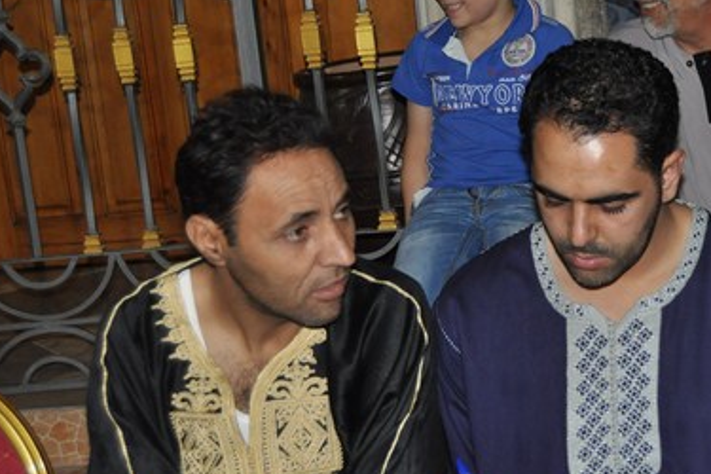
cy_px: 236
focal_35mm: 87
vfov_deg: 15.7
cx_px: 578
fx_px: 1718
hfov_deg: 23.0
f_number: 4.5
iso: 800
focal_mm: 34
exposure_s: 1/60
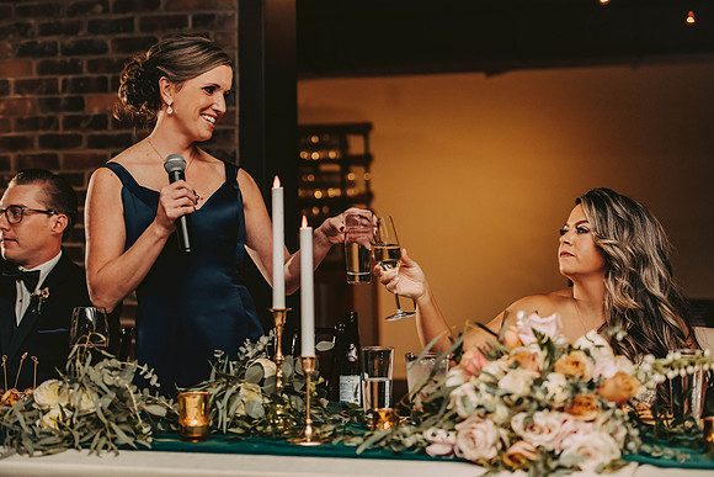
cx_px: 357
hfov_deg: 28.8
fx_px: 1389
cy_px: 238
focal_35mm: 70
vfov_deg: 19.5
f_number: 3.2
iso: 1600
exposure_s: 1/200
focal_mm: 70
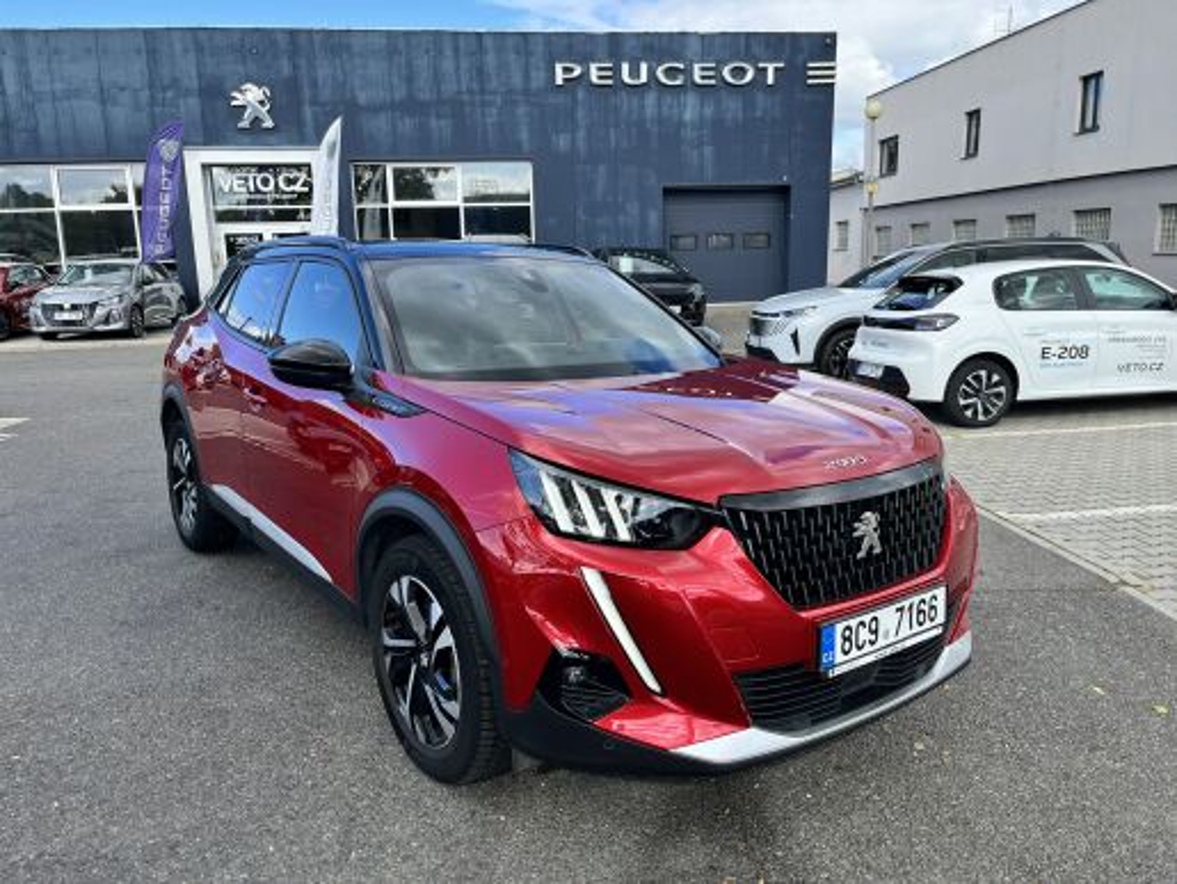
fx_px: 885
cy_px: 442
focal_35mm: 26
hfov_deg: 67.3
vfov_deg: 53.1
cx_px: 588
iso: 50
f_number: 1.6
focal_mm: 5.1
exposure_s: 1/967
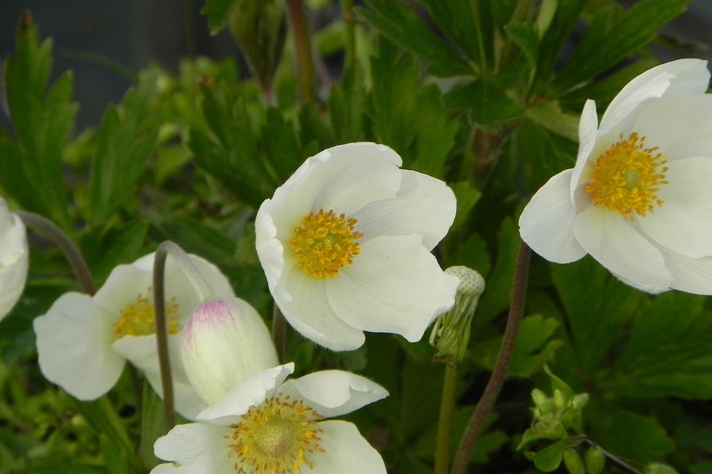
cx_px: 386
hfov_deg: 4.0
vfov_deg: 2.7
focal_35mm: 517
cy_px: 283
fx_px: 10224
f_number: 5
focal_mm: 75.7
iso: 160
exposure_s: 1/500
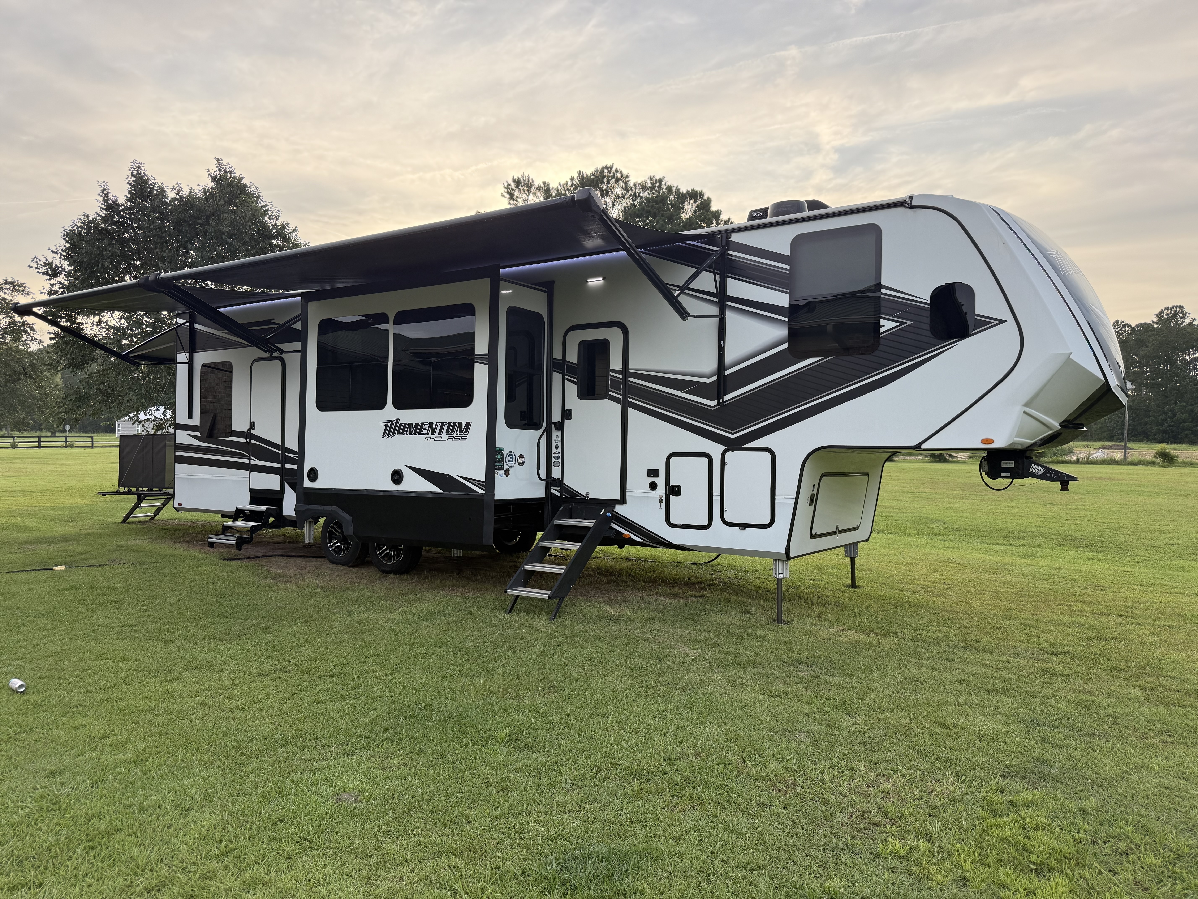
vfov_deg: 56.8
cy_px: 450
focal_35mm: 24
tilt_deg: -0.3
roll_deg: -0.7
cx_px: 599
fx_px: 831
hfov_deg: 71.6
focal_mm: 6.76
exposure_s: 1/788
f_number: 1.78
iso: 100
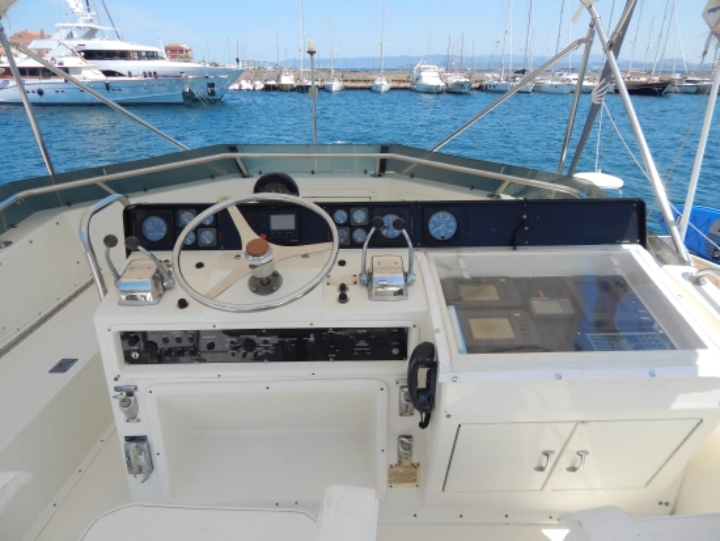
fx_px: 479
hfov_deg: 73.9
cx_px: 360
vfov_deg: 58.9
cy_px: 270
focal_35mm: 23
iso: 125
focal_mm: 4
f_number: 6
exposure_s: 1/500
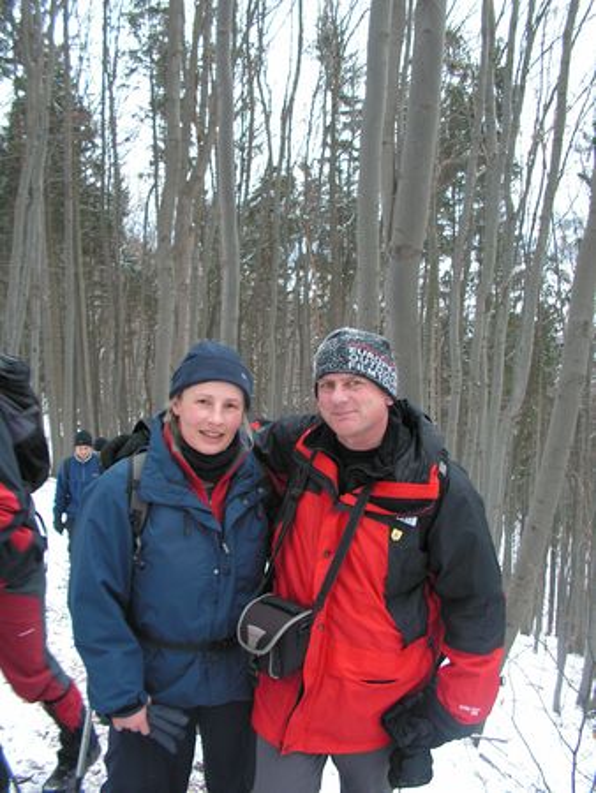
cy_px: 396
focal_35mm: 38
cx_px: 298
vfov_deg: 49.0
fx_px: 872
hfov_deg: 37.8
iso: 64
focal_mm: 6.4
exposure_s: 1/40
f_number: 3.2
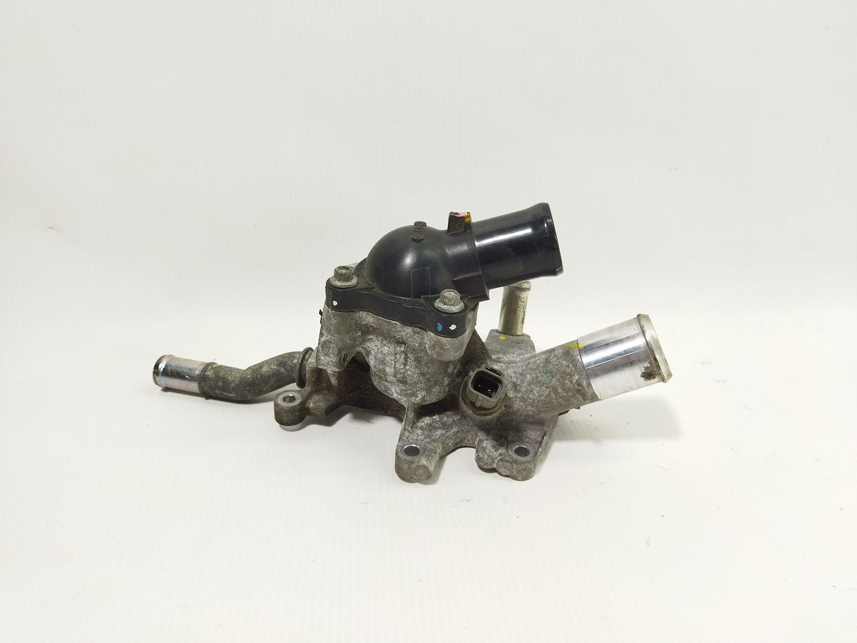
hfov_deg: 65.3
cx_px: 428
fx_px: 668
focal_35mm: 27
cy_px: 322
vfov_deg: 51.4
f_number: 1.79
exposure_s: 1/100
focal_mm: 4.71
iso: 134
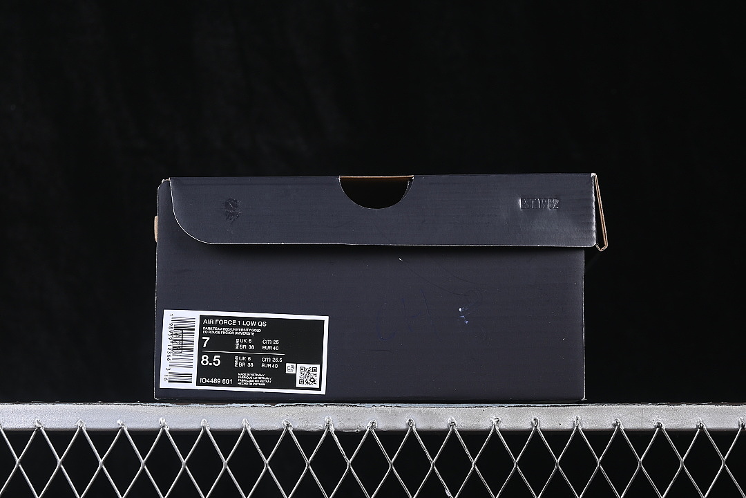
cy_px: 249
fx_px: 1554
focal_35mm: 75
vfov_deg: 18.2
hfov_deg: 27.0
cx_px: 373
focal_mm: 50
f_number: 6.3
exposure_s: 1/60
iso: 160
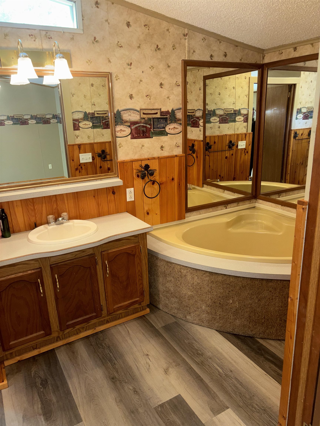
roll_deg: +2.0
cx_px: 160
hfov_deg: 53.1
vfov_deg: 67.3
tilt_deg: -16.6
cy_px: 213
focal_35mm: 26
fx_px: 320
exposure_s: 1/15
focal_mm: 5.96
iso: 80
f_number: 1.6
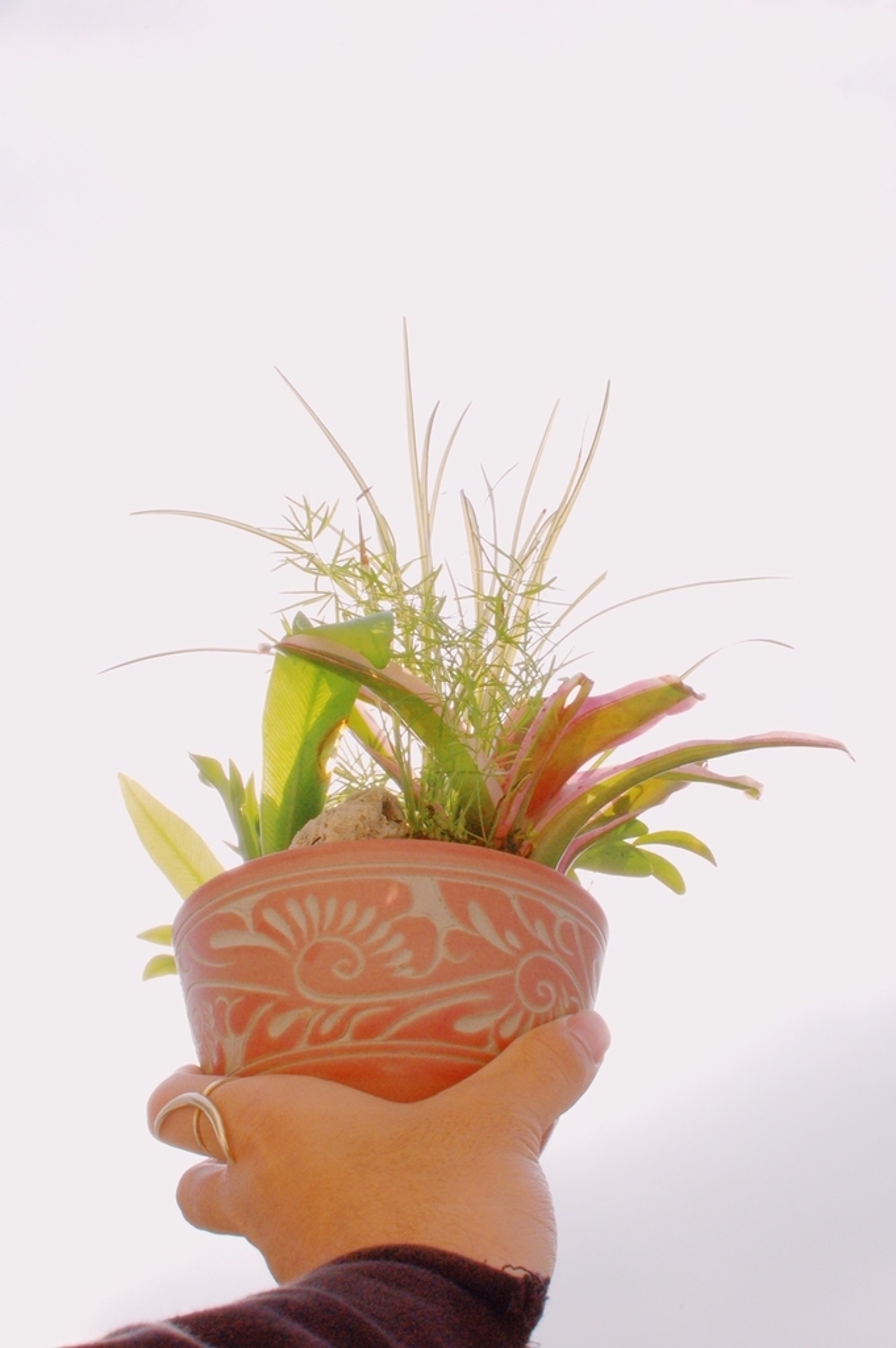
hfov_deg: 25.7
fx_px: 1963
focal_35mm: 52
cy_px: 674
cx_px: 448
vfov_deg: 37.9
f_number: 22
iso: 800
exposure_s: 1/250
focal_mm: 35
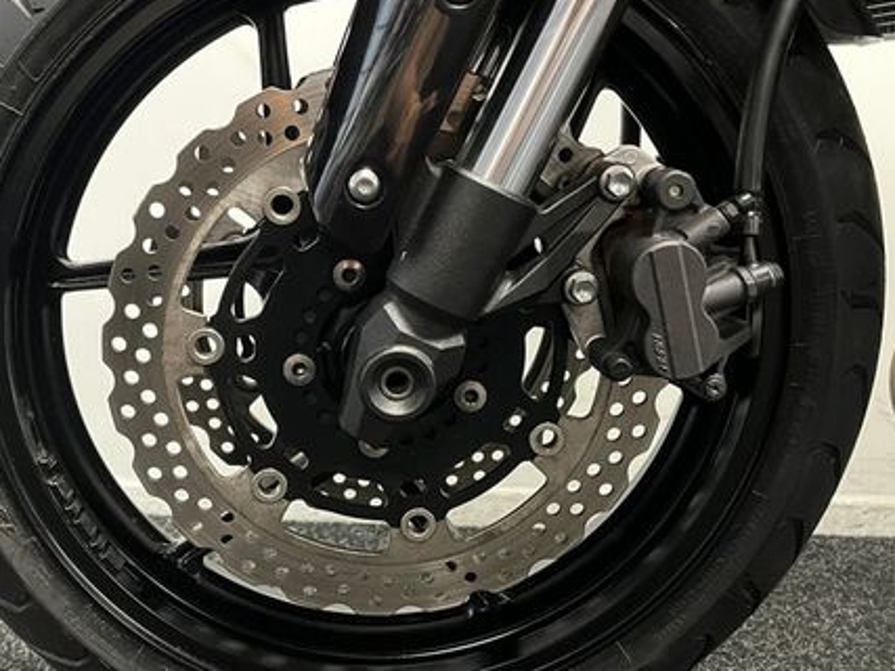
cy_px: 321
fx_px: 1008
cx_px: 367
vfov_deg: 36.8
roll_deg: -0.4
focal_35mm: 39
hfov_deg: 47.6
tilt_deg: -4.8
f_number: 1.6
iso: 500
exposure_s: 1/33
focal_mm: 5.1
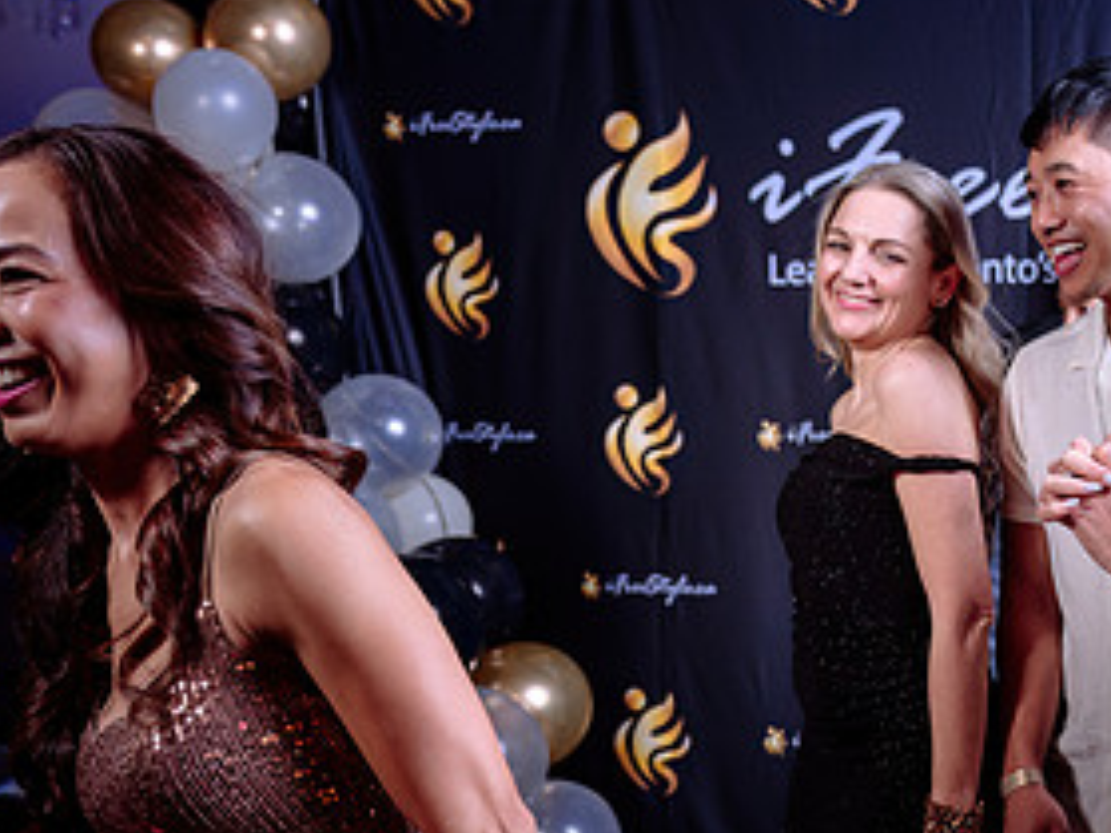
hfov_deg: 33.6
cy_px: 600
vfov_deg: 26.3
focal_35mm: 55
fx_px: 1764
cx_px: 940
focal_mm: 27.5
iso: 125
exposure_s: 1/100
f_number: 3.2
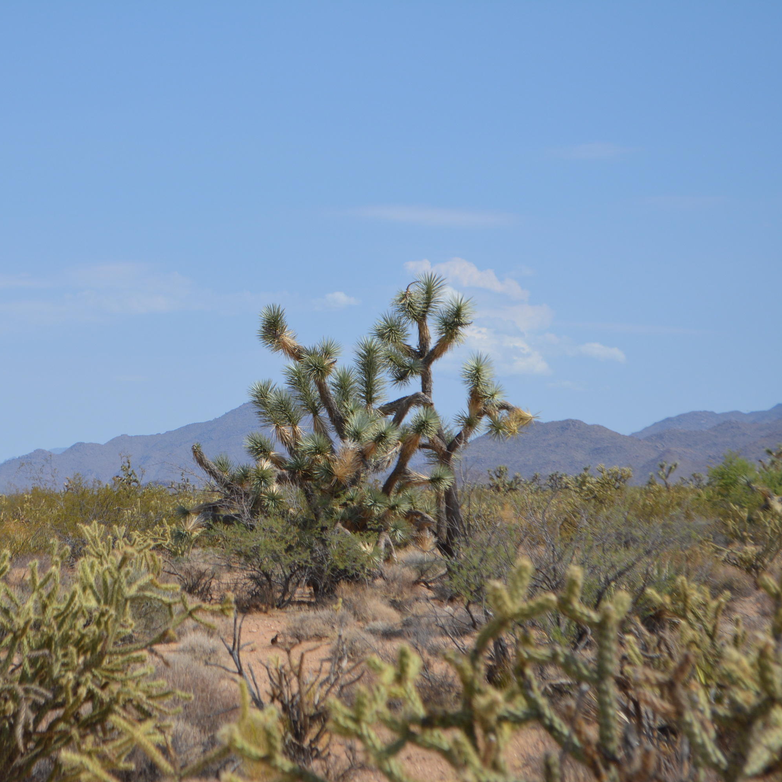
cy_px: 390
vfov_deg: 16.5
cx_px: 201
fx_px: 2700
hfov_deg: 16.4
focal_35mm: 106
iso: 400
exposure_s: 1/2000
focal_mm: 55
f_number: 7.1
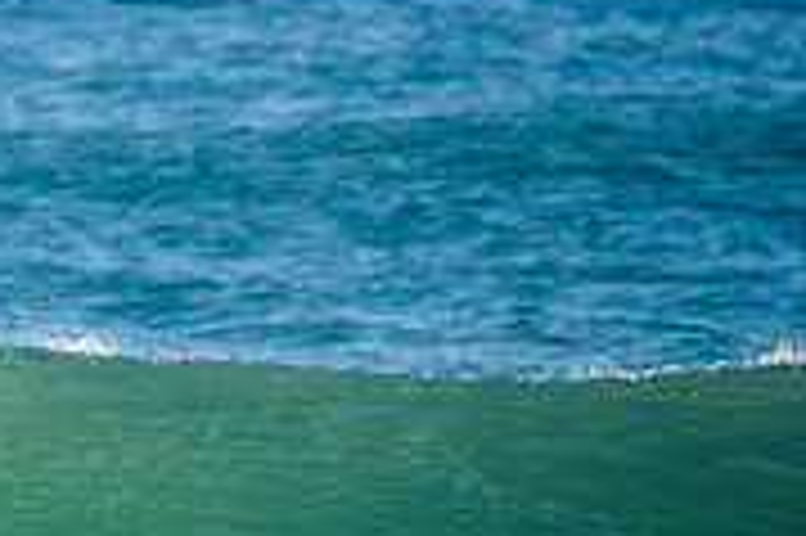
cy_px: 660
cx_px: -446
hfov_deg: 1.3
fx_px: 36325
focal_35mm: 1624
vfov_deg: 0.8
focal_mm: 500
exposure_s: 1/1600
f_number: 5.6
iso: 320
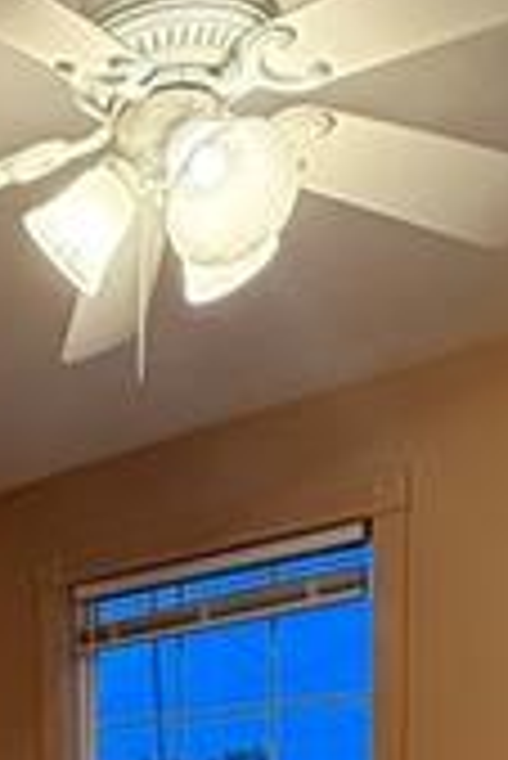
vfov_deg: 25.2
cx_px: -130
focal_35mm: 66
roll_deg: +1.4
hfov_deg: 19.3
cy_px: 1052
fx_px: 1394
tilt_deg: -6.1
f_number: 2.2
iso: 640
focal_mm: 2.22
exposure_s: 1/120
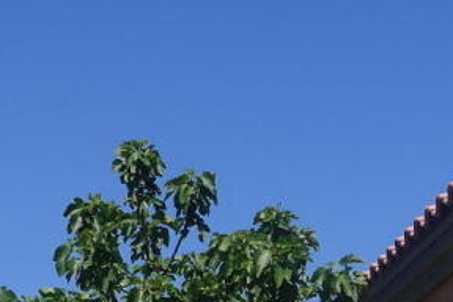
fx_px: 1661
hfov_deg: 15.3
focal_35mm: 132
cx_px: 414
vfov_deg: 9.8
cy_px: 574
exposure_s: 1/400
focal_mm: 22
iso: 100
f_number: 7.1
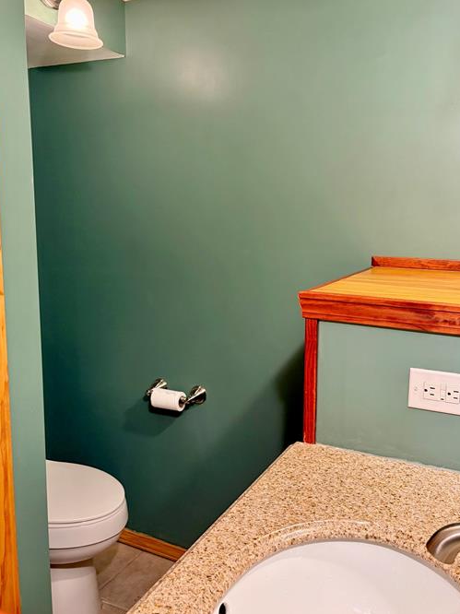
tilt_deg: -6.6
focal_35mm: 30
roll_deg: -0.5
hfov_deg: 46.7
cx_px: 258
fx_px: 532
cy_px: 279
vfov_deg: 59.9
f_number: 1.6
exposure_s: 1/60
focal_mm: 5.96
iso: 250
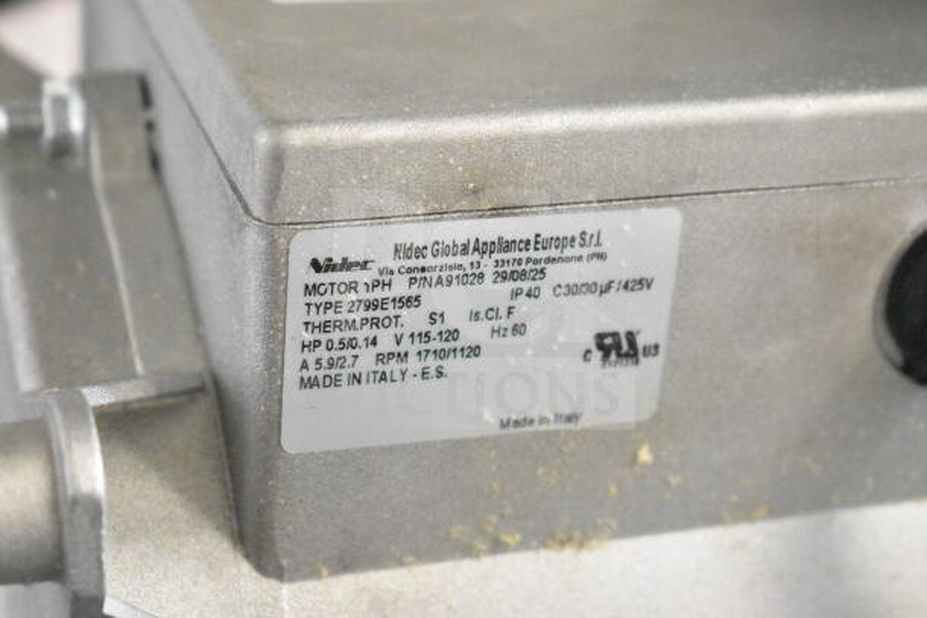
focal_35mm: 82
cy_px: 309
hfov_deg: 24.6
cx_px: 464
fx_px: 2125
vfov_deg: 16.6
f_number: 5.6
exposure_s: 1/100
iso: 14400
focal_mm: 55
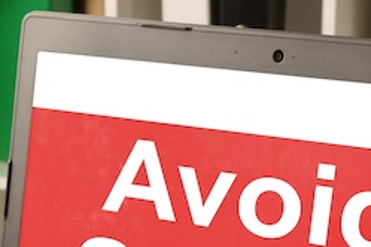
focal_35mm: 147
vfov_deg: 9.1
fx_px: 1515
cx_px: 371
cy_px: 388
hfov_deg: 13.8
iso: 200
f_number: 6.3
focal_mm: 22
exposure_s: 1/160
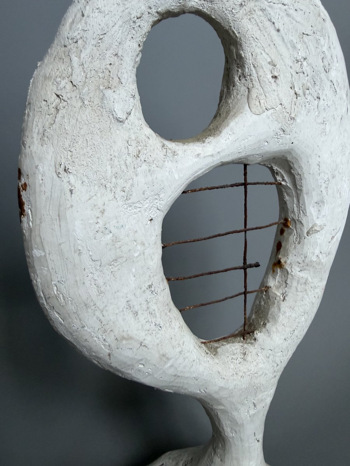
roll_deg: +2.0
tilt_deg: -14.1
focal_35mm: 24
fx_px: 324
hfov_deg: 56.8
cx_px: 175
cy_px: 233
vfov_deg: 71.6
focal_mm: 2.22
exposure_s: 1/100
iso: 160
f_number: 2.2
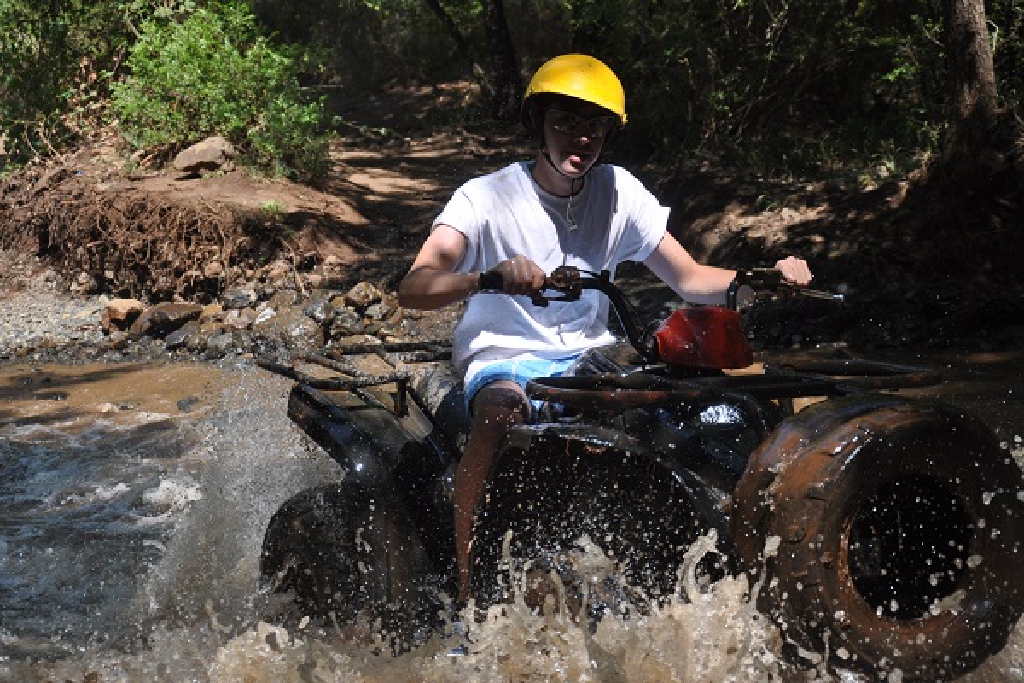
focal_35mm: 78
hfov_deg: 26.0
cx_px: 512
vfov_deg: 17.5
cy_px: 342
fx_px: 2218
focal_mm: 52
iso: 400
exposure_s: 1/1000
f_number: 5
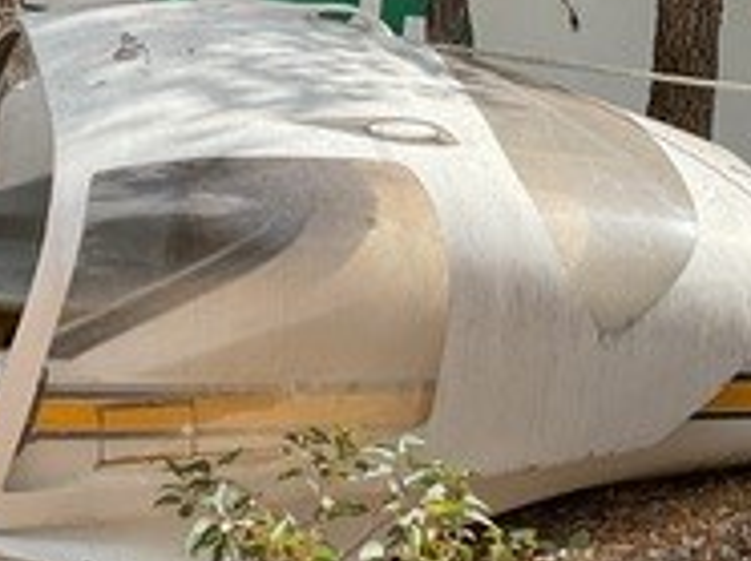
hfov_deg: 19.6
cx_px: 525
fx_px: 2167
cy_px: 226
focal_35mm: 100
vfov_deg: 14.7
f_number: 1.8
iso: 16
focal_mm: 3
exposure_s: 1/562
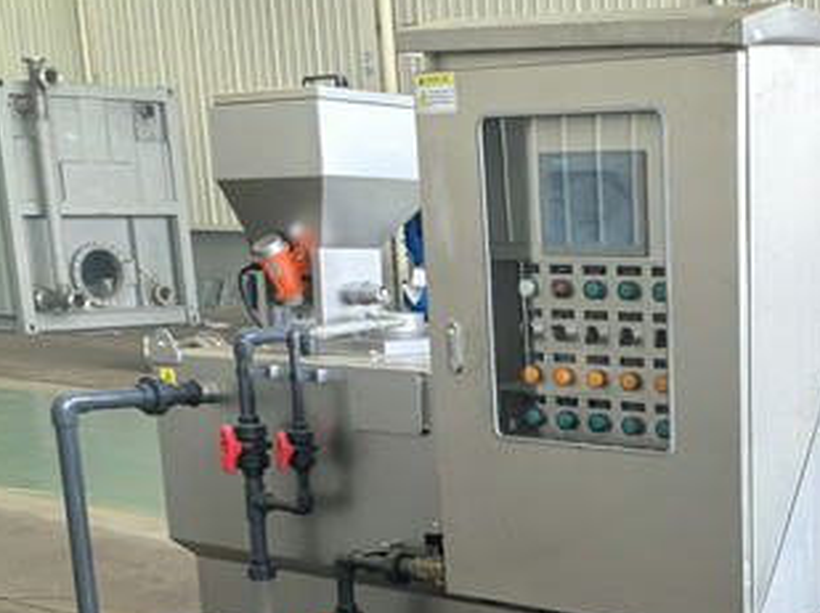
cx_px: 751
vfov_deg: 19.8
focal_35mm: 70
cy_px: 719
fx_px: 1656
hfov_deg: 26.8
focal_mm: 5.75
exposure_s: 1/100
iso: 125
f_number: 2
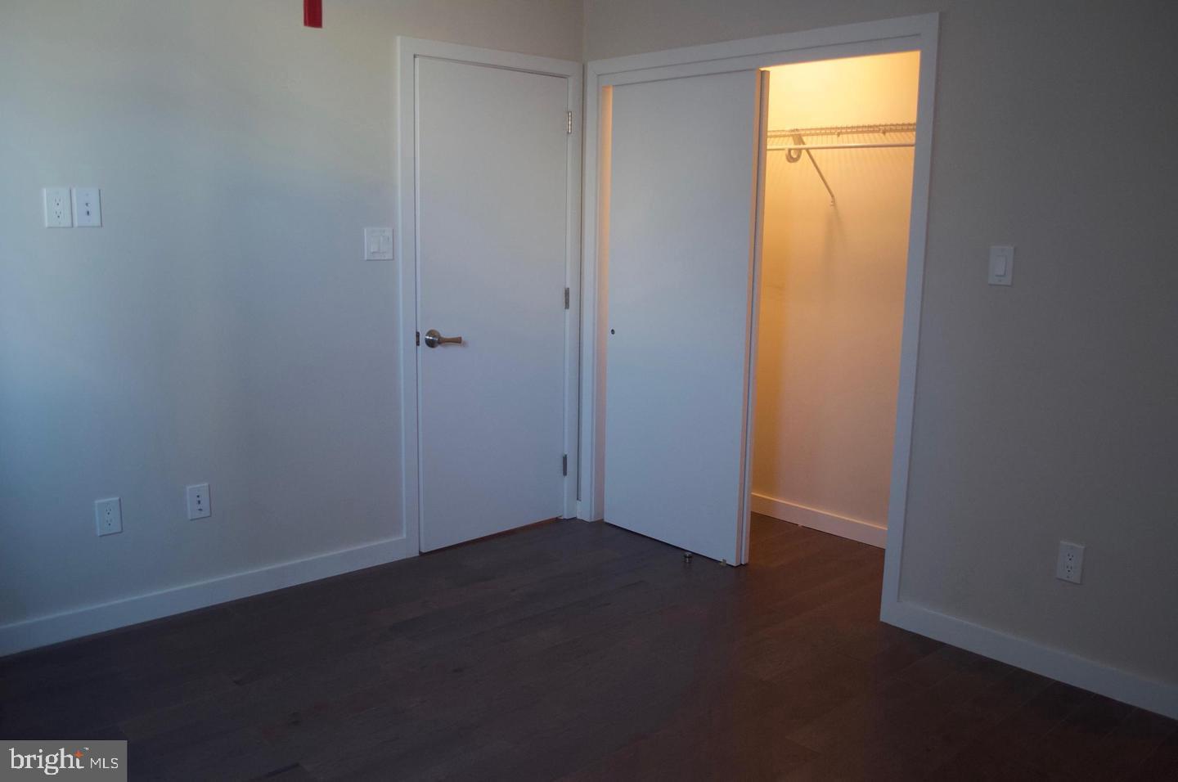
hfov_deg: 62.0
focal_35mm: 30
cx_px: 589
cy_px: 391
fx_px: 980
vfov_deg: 43.5
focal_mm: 20
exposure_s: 1/50
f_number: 3.8
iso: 800
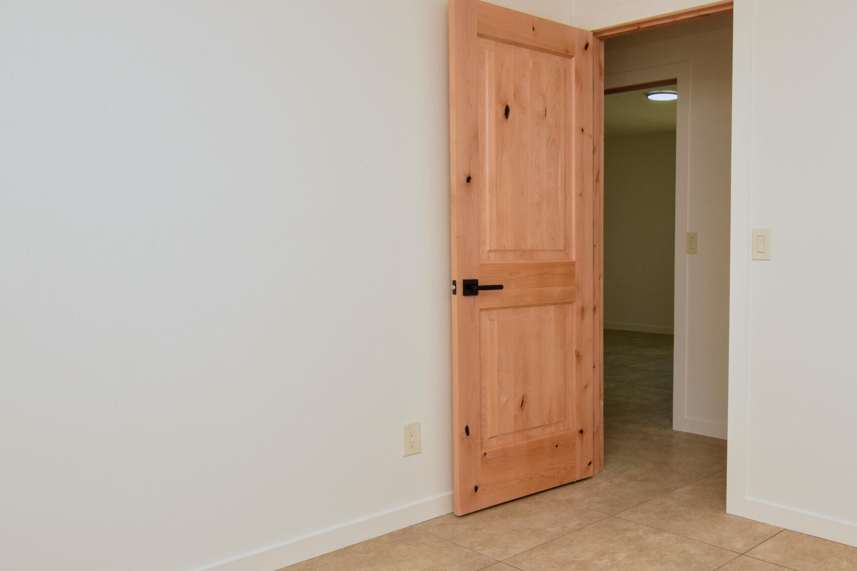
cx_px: 597
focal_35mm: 32
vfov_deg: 41.1
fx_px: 762
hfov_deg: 56.9
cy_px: 311
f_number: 9
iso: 400
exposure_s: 1/100
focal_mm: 12
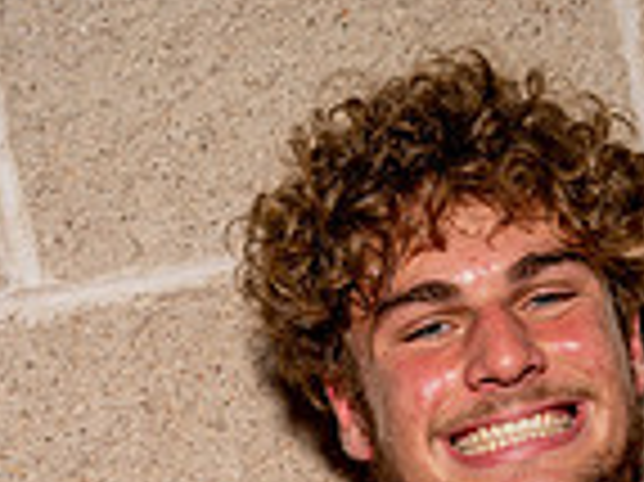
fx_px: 2695
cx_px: 477
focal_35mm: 145
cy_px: 987
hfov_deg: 13.6
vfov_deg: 9.5
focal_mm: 48
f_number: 8
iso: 100
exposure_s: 1/250
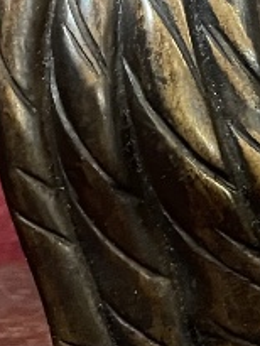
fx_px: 1521
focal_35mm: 152
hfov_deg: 9.3
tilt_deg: -7.5
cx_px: 474
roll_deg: +1.6
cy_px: 176
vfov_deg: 13.0
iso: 800
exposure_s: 1/25
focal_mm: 4.2
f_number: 1.6
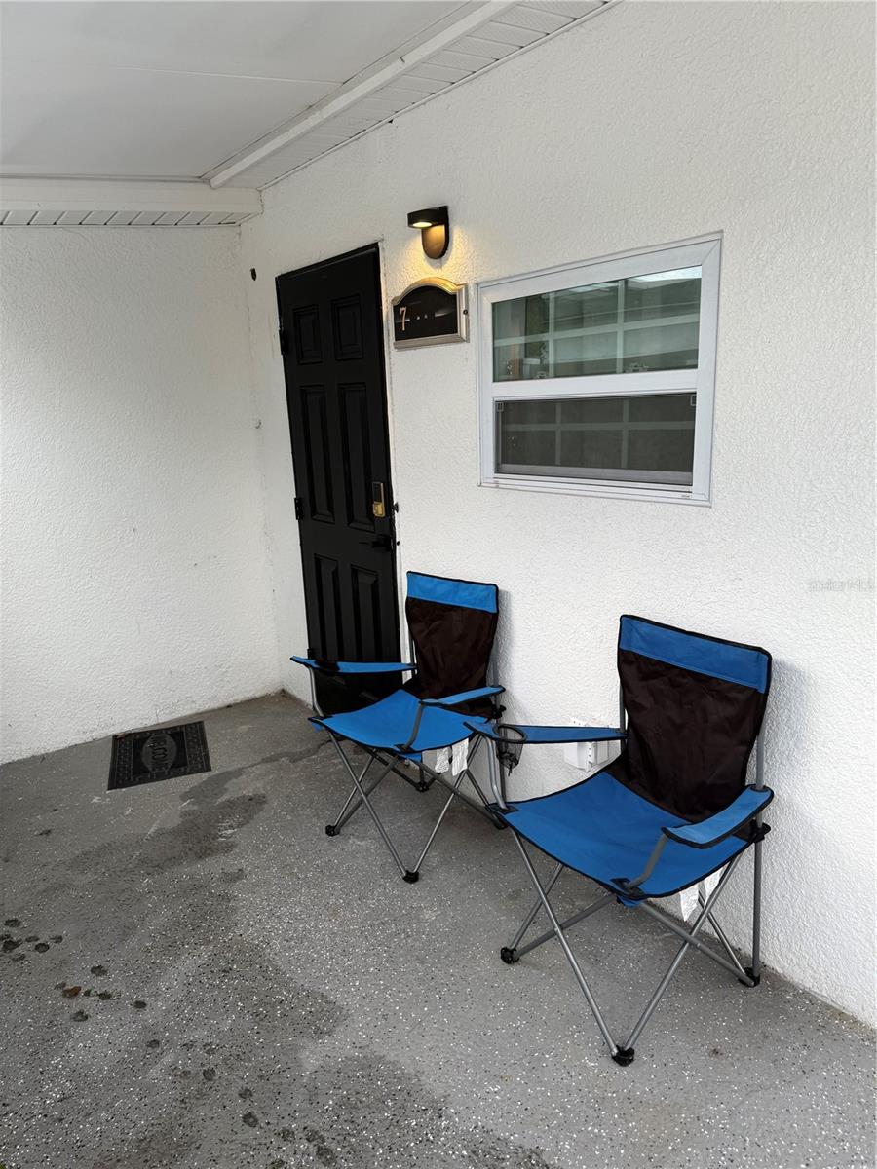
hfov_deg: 56.8
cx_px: 438
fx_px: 811
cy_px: 584
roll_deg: +3.2
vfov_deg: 71.6
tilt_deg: -12.8
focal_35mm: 24
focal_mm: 6.76
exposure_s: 1/464
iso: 80
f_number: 1.78
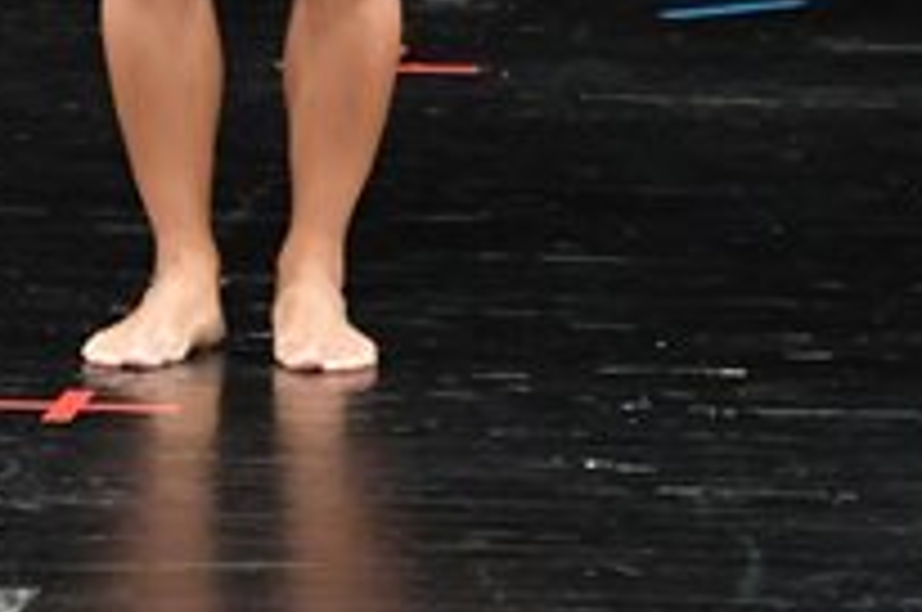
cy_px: -459
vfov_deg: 1.4
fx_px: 24701
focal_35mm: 966
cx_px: -304
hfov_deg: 2.1
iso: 3200
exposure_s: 1/400
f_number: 5.6
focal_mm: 170
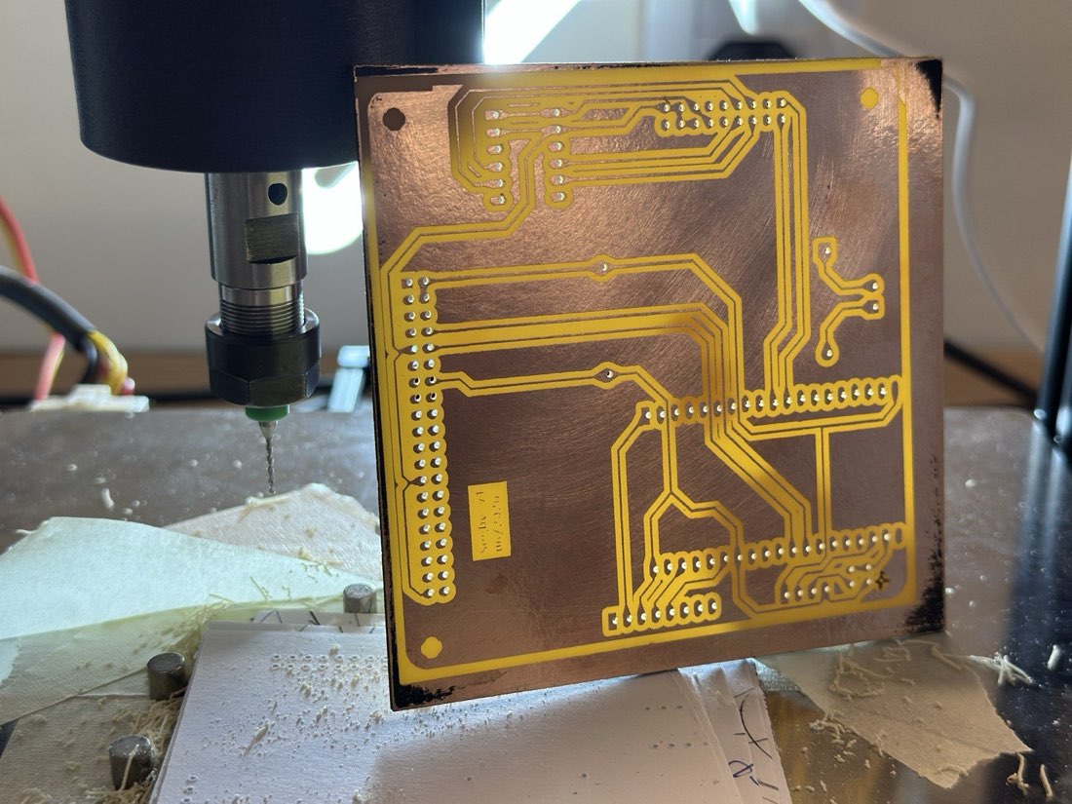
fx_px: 1486
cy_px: 402
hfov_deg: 39.7
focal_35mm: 48
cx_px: 536
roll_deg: -0.1
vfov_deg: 30.3
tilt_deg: -24.7
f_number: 1.78
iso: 100
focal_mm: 6.86
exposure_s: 1/120
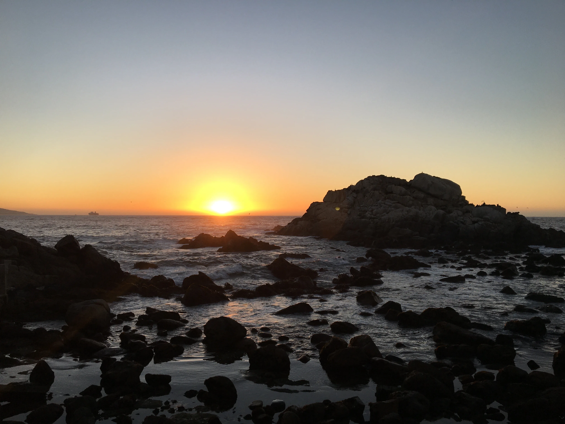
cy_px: 212
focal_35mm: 29
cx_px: 282
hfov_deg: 61.7
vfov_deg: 48.2
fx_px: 473
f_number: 2.2
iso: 25
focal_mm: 4.15
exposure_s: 1/569
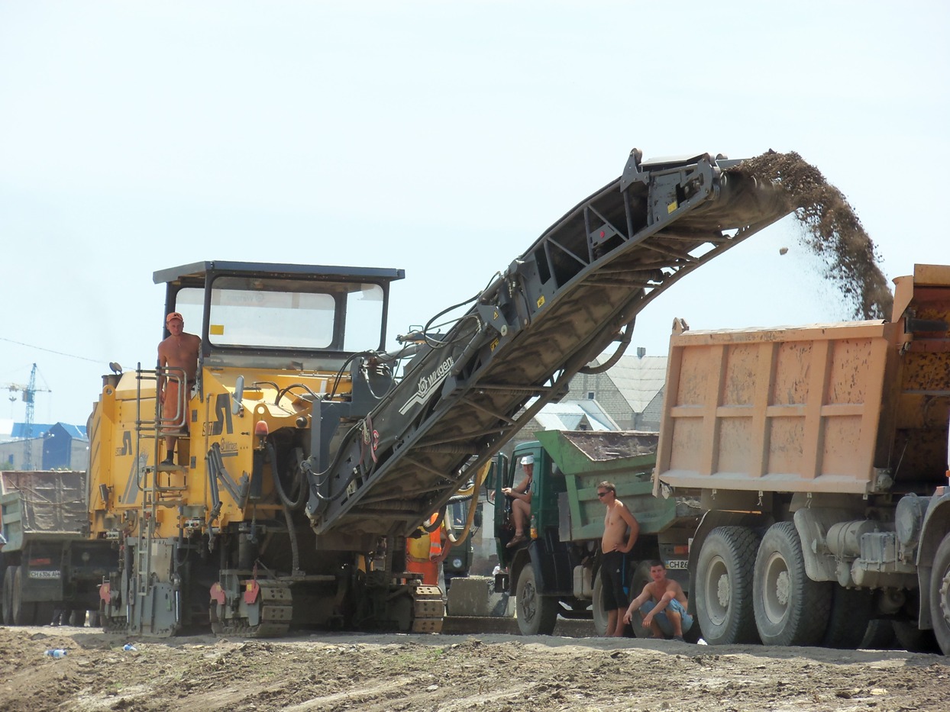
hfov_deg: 11.6
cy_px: 356
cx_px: 475
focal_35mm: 170
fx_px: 4665
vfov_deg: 8.7
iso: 80
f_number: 5.1
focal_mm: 30.5
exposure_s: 1/250
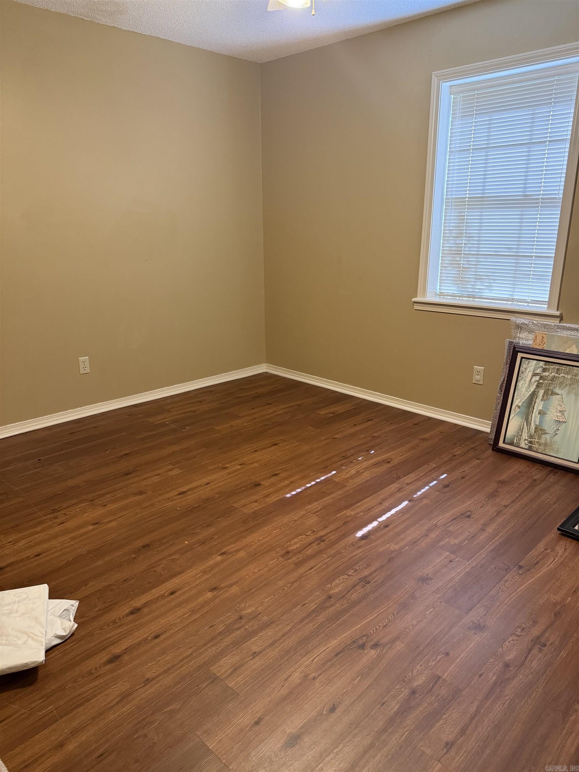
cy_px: 386
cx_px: 290
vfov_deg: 71.6
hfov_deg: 56.8
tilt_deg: -17.8
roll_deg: +0.2
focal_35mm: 24
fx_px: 535
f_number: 1.78
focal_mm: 6.76
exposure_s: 1/60
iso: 320
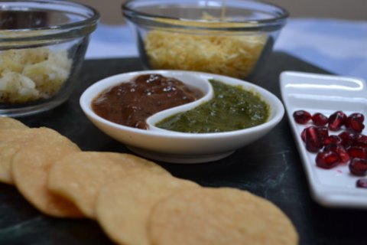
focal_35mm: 44
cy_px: 122
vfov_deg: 30.8
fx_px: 443
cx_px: 184
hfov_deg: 45.0
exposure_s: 1/60
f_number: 4.5
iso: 720
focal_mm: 29
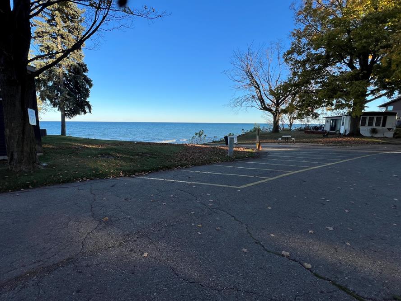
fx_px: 174
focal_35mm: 15
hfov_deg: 98.0
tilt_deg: -9.7
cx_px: 188
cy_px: 151
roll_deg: -1.0
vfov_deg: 81.8
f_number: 1.8
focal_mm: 1.57
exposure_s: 1/786
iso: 32
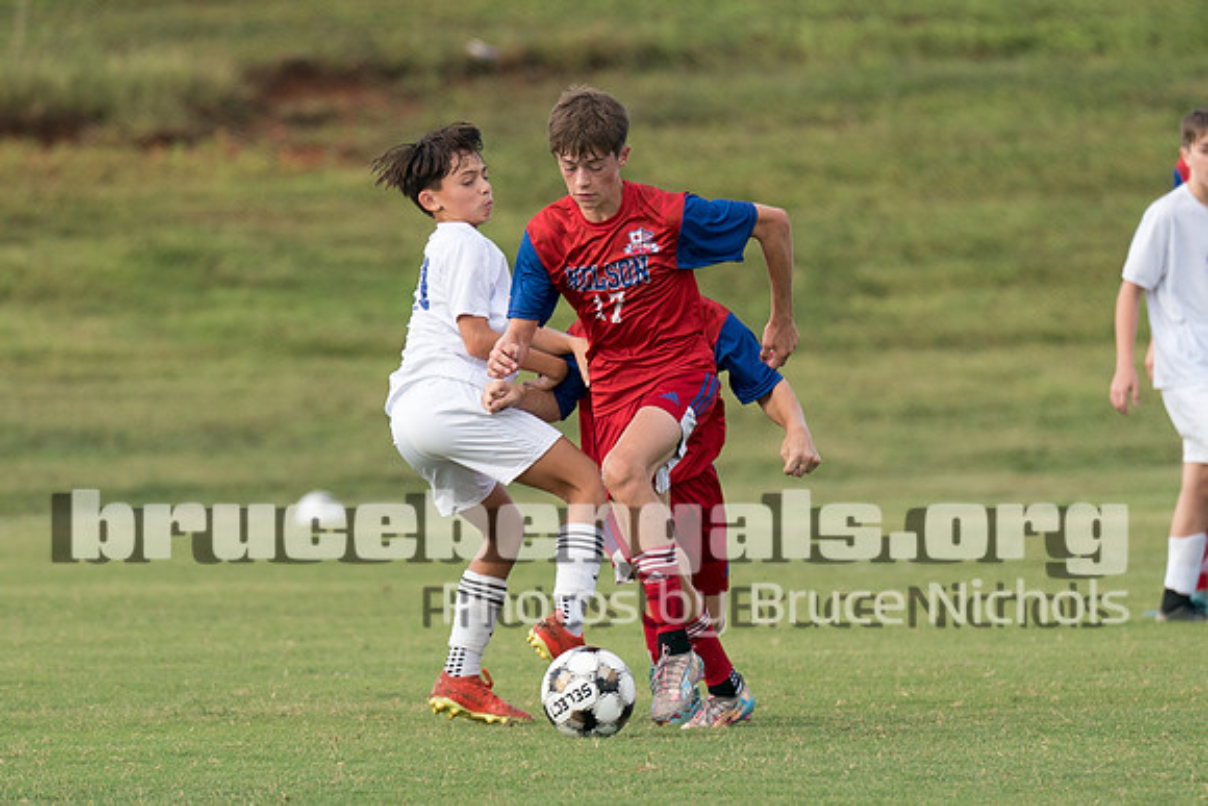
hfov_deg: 4.3
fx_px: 16200
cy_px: 352
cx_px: 667
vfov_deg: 2.9
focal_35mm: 483
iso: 250
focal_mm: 200
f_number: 2.8
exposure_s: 1/1250
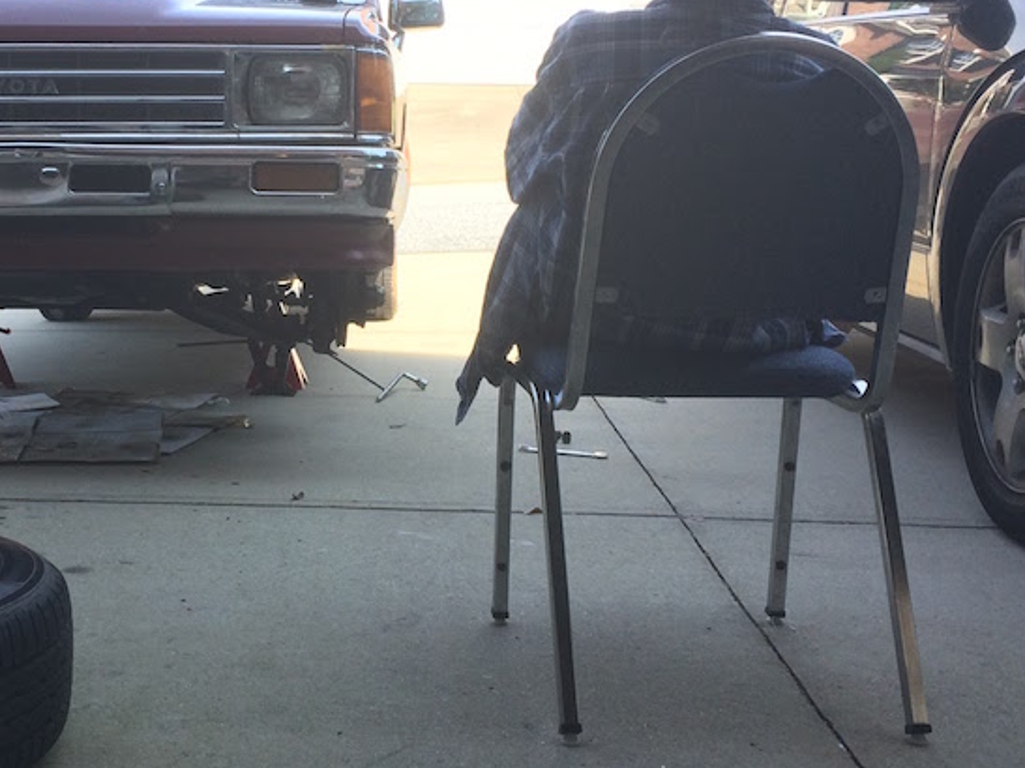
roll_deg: -1.1
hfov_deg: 35.7
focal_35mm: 53
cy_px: 290
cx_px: 307
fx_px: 1569
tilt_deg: -8.3
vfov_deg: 27.4
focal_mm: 4.15
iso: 32
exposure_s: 1/451
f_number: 2.2
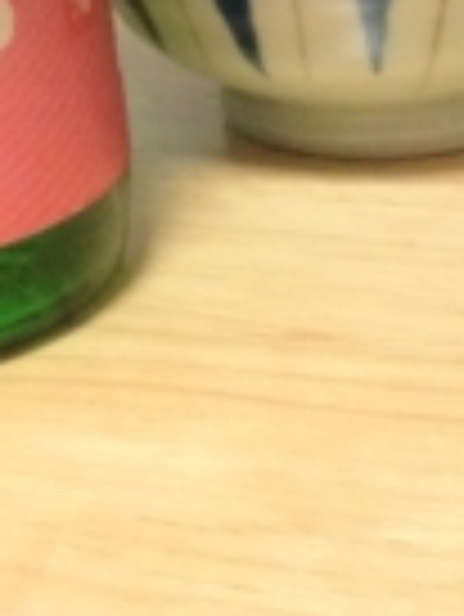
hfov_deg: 12.4
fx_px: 2052
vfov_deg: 16.4
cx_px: -203
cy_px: -139
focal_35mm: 115
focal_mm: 4.28
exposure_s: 1/20
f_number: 2.4
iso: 400
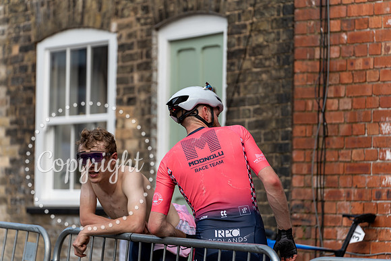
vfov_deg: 8.7
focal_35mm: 158
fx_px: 1716
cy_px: 130
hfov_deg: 13.0
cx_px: 196
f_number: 3.2
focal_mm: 158
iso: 100
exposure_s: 1/1250
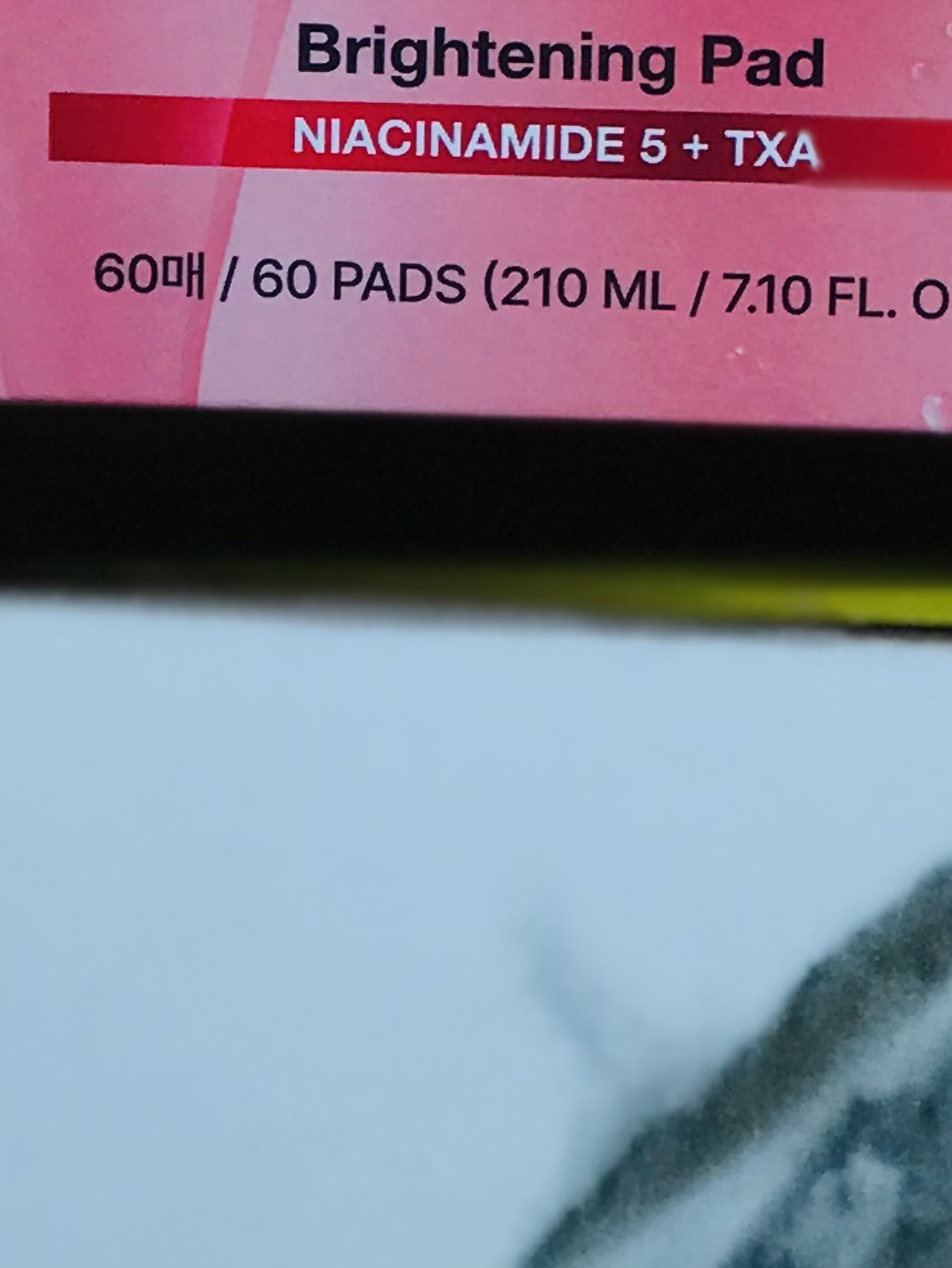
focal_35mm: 233
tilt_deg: -8.8
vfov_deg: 8.2
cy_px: -1002
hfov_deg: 6.3
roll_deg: -2.0
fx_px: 8540
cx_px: 1364
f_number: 2.8
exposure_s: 1/409
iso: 20
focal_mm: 6.6
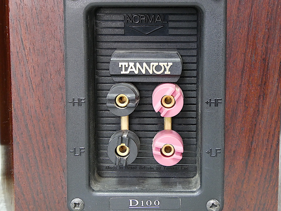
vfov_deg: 16.4
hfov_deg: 21.8
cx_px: 140
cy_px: 106
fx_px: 731
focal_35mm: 90
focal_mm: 16.1
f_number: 5.6
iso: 400
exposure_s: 1/2.5
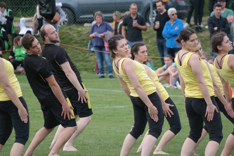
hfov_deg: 6.7
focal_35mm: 308
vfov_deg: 4.5
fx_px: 2001
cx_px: 117
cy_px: 78
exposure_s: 1/250
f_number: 5.6
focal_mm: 200
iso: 200
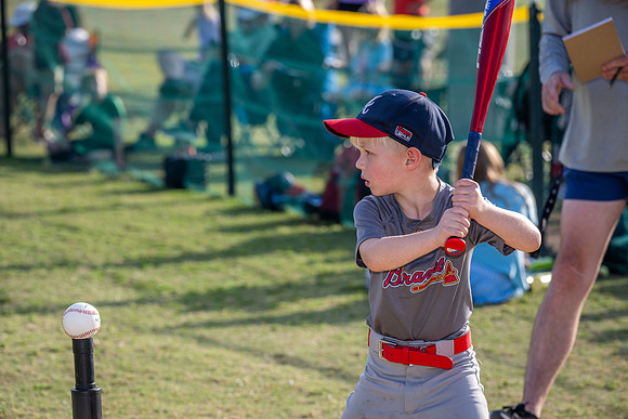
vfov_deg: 9.8
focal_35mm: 140
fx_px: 2443
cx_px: 314
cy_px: 210
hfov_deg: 14.7
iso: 100
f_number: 5.6
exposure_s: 1/200
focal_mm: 140
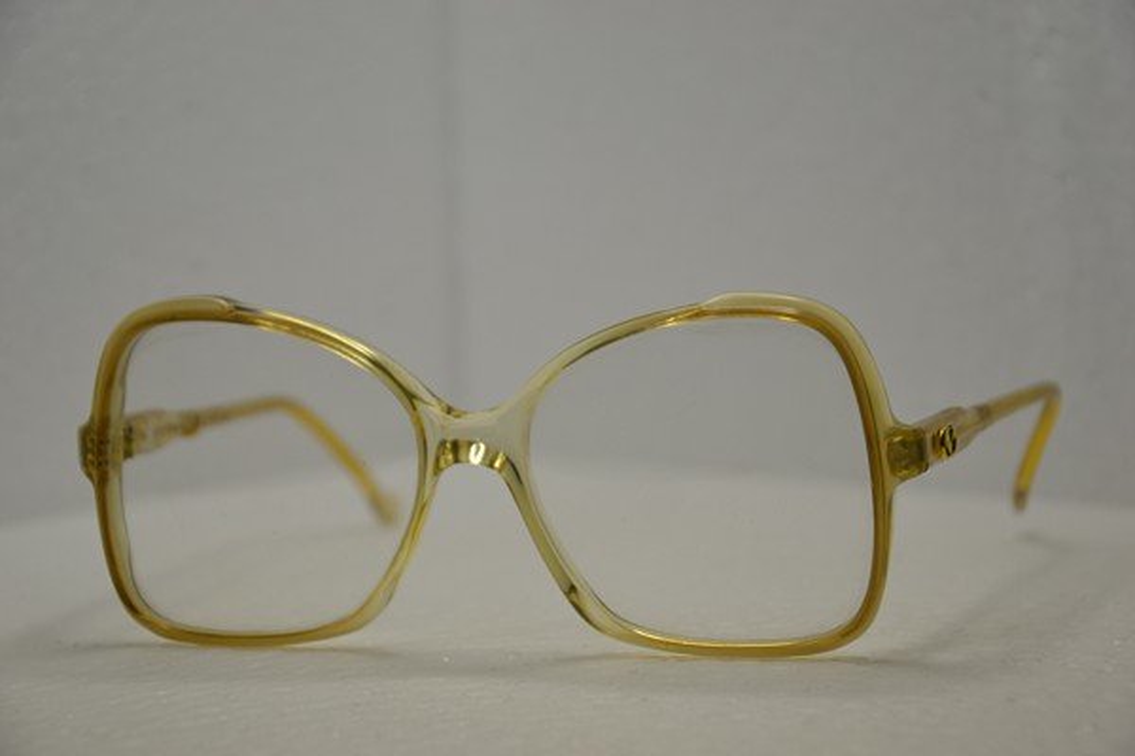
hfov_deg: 17.1
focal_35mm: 120
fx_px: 3783
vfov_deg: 11.4
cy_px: 378
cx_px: 568
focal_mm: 80
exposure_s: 1/80
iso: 400
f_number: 5.3
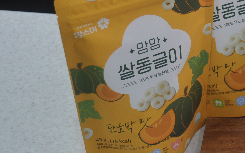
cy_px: 41
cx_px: 300
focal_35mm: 113
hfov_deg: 17.5
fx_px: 754
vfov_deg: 11.6
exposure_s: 1/100
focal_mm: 30
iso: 400
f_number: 5
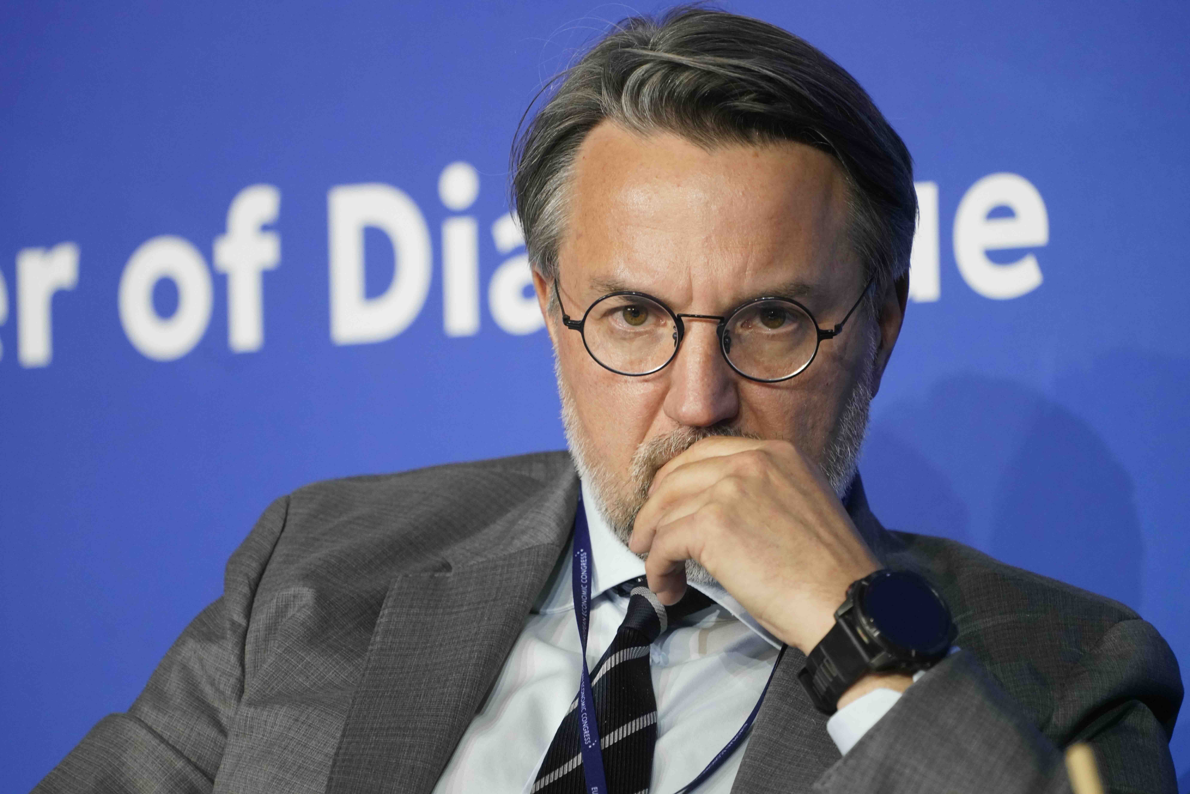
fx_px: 13223
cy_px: 397
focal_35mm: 400
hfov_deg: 5.2
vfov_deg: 3.4
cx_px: 595
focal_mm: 400
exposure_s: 1/125
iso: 5000
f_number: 5.6
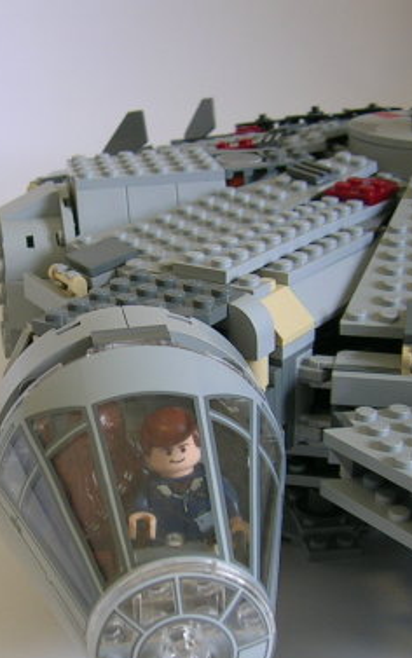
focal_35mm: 63
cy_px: 405
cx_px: 72
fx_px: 1131
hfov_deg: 20.4
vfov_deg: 32.3
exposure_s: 1/14.3
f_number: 2.8
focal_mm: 5.4
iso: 50
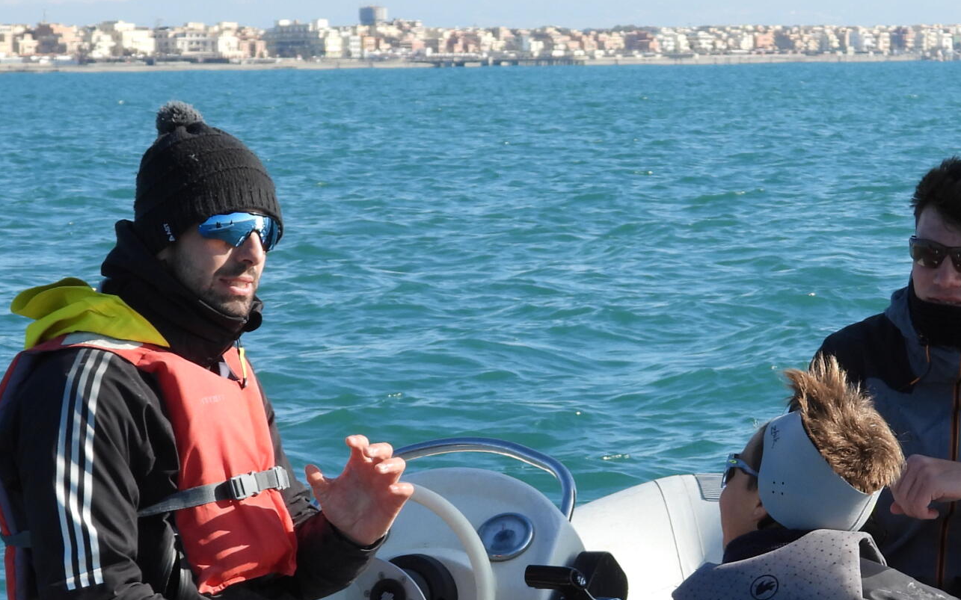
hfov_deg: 12.4
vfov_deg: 7.8
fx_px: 4426
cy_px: 446
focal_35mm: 169
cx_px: 657
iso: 100
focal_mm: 14.4
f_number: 3.5
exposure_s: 1/1000
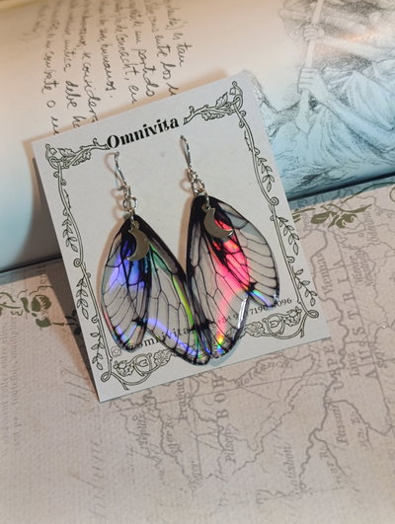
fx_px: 349
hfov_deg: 59.0
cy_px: 262
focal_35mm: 23
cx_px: 198
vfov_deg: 73.8
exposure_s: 1/50
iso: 1000
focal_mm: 6.14
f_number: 1.6
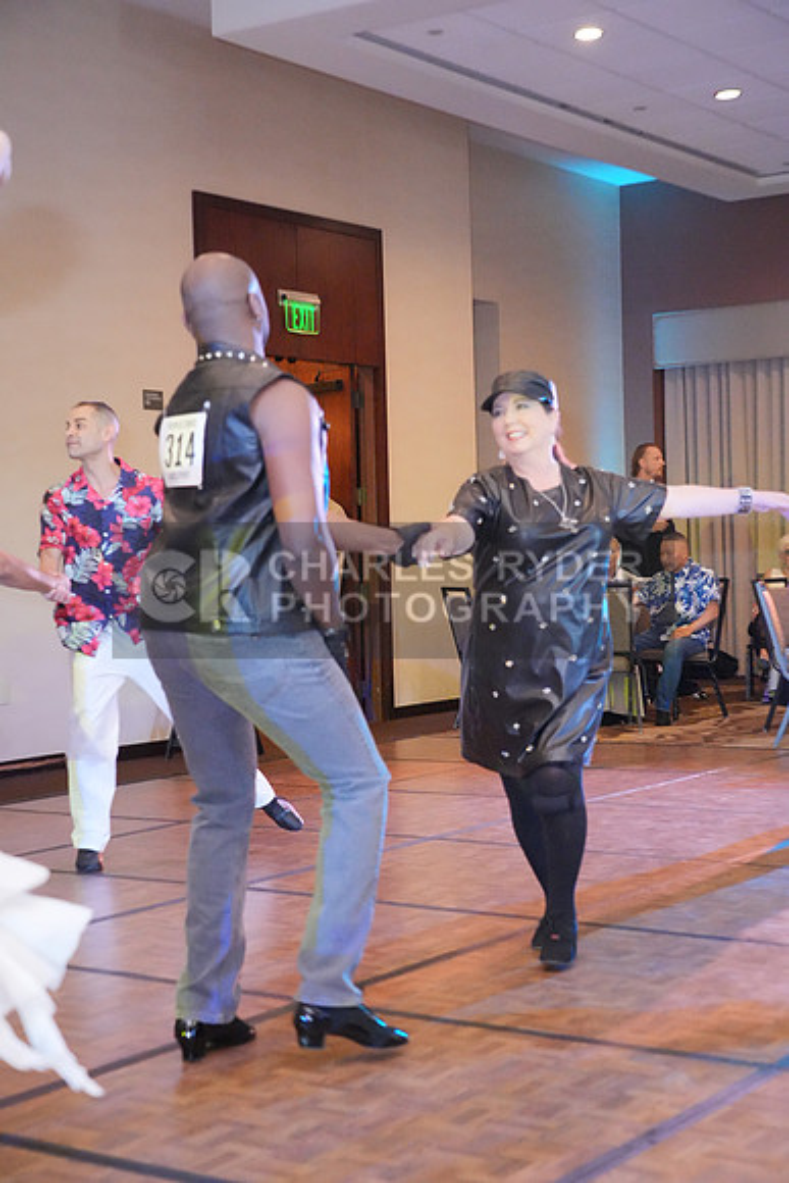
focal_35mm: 50
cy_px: 592
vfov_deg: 39.6
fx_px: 1643
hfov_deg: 27.0
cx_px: 394
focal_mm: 50
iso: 12800
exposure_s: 1/400
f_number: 4
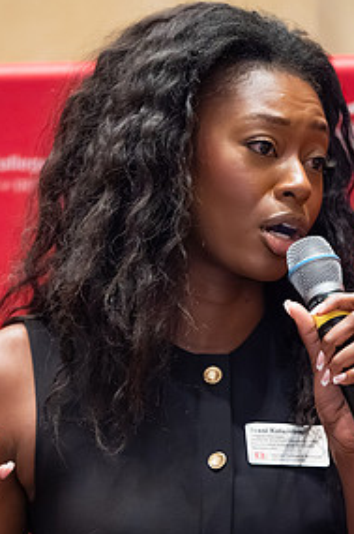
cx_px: 196
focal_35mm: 316
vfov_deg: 6.5
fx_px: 4678
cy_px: 365
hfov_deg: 4.3
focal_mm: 200
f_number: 2.8
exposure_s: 1/125
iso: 10000
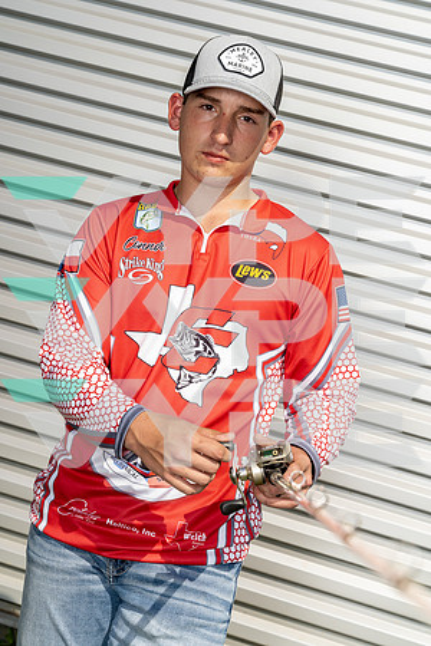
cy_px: 323
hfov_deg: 23.8
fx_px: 1024
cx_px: 216
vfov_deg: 35.1
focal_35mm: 57
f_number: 8
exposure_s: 1/250
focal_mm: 57
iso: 100
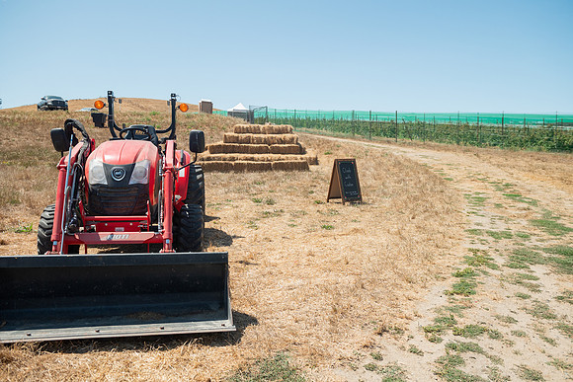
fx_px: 446
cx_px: 286
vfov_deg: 46.4
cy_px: 191
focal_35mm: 28
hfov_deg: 65.5
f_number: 4
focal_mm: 28
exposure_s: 1/4000
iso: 500
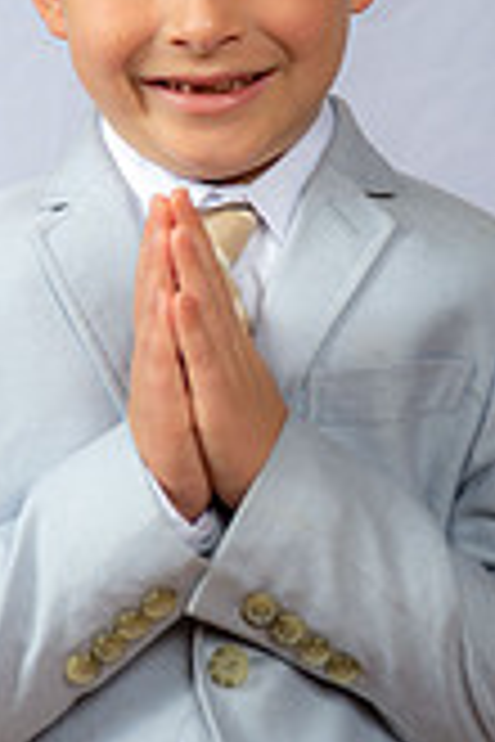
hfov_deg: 7.6
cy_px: 319
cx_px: 236
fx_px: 3712
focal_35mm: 180
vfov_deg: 11.4
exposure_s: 1/200
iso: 250
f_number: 6.3
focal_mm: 66
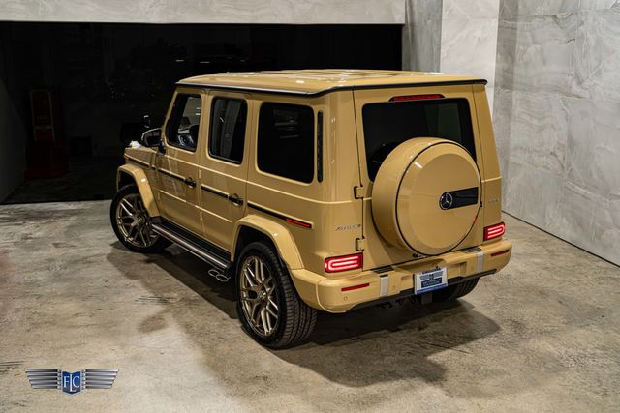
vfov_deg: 35.2
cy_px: 202
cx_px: 310
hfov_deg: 50.8
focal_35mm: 38
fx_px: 652
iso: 1600
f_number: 4
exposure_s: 1/100
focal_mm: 37
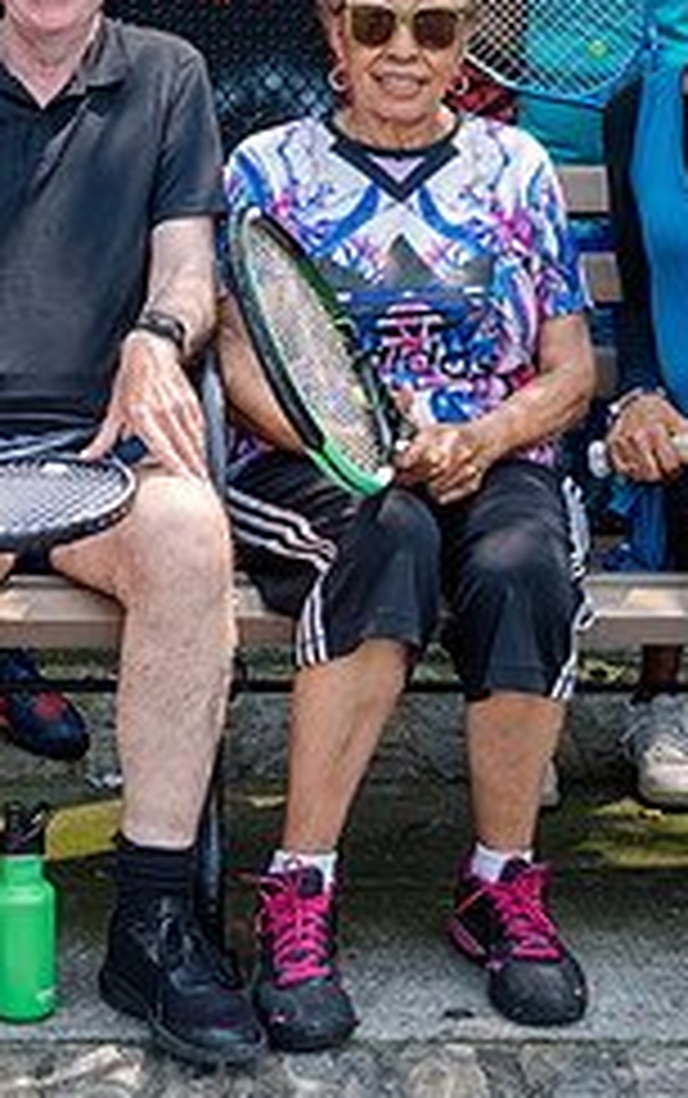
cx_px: 71
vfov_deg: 20.7
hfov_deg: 13.3
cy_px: 104
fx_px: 2933
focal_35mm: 98
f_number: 4.5
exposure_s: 1/400
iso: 200
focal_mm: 31
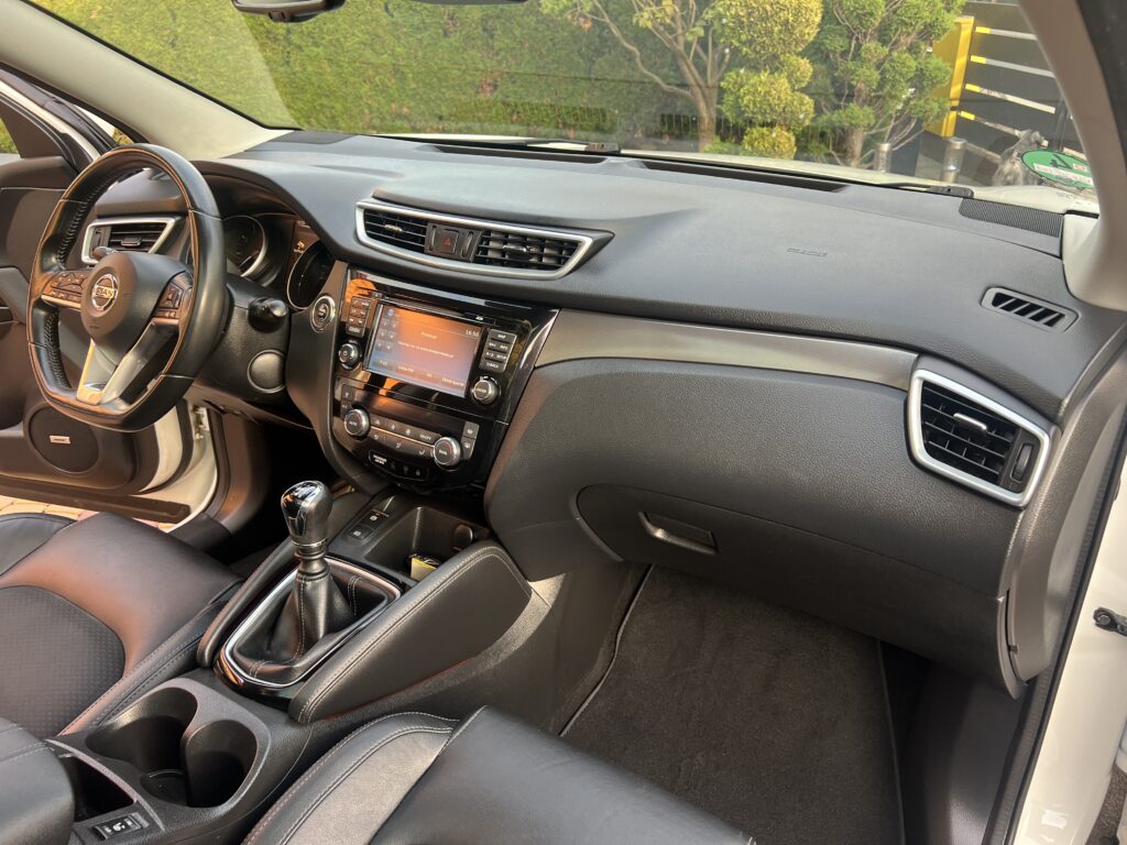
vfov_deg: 53.1
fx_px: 846
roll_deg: +0.7
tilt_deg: -27.0
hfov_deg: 67.3
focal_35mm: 26
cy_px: 422
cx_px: 564
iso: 125
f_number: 1.5
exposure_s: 1/121
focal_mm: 5.7
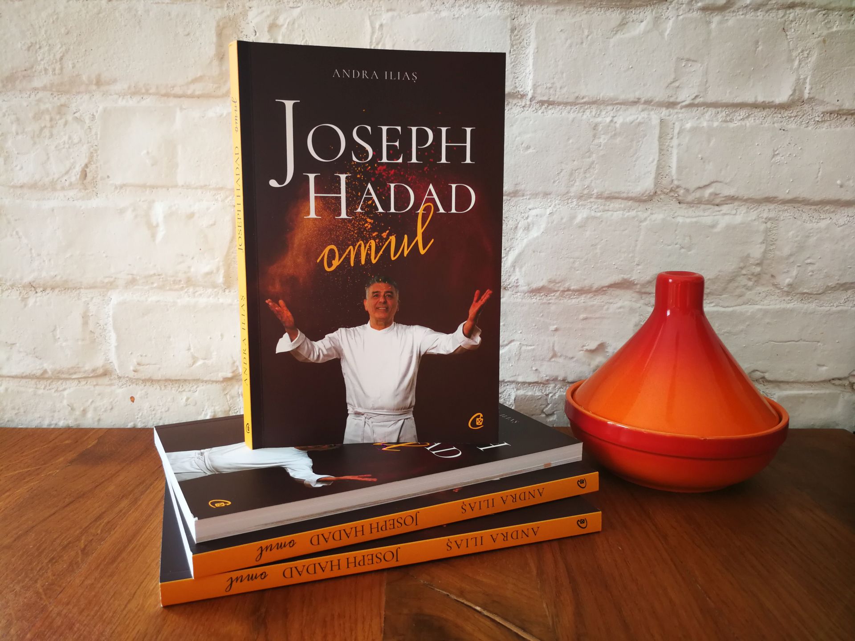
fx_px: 667
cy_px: 320
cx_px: 428
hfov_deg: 65.3
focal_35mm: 27
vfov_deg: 51.4
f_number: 2.2
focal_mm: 3.95
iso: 125
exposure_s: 1/50
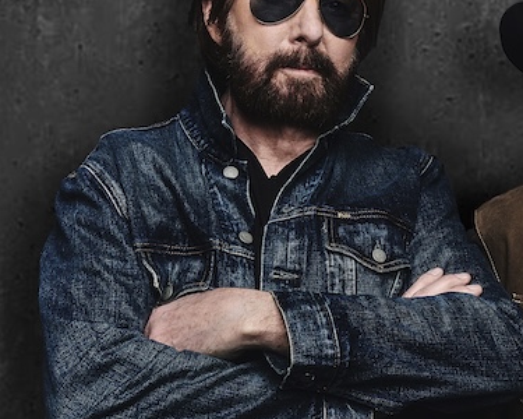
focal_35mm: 105
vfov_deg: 14.6
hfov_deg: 18.0
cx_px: 473
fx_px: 1625
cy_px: 279
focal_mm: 35
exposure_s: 1/250
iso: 400
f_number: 11
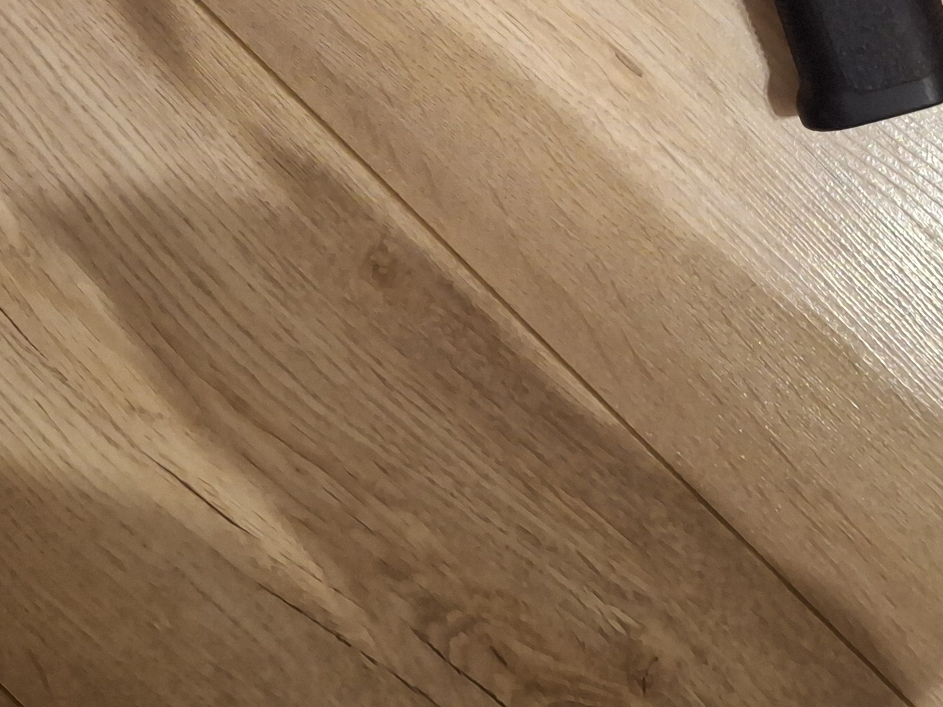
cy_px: -150
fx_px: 1798
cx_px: 498
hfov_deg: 29.4
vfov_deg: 20.7
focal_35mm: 66
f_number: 1.8
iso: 320
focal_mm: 4.69
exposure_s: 1/33
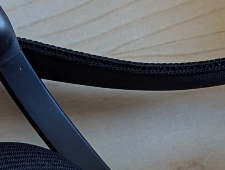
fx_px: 1146
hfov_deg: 11.2
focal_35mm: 176
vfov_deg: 8.5
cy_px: 120
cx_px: 184
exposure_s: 1/31.9
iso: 89
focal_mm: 6.81
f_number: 1.85
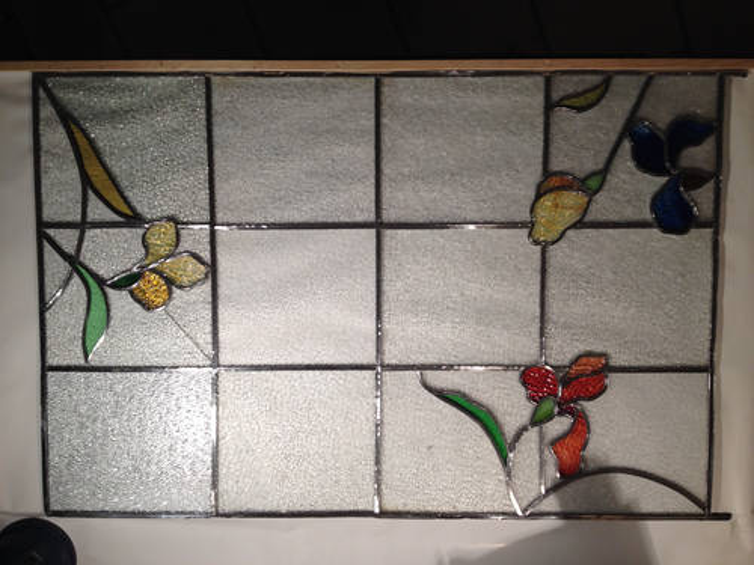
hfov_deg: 52.6
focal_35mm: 35
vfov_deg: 40.7
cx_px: 377
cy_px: 282
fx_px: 762
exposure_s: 1/20
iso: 50
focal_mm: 4.28
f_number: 2.4
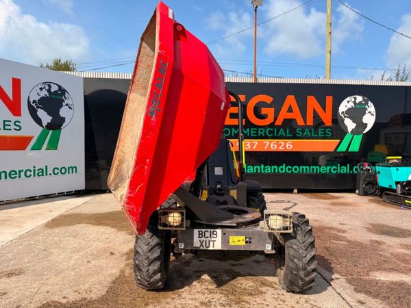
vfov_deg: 56.8
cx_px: 206
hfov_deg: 71.6
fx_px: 285
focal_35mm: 24
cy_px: 154
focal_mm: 6.76
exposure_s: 1/3584
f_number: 1.78
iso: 80
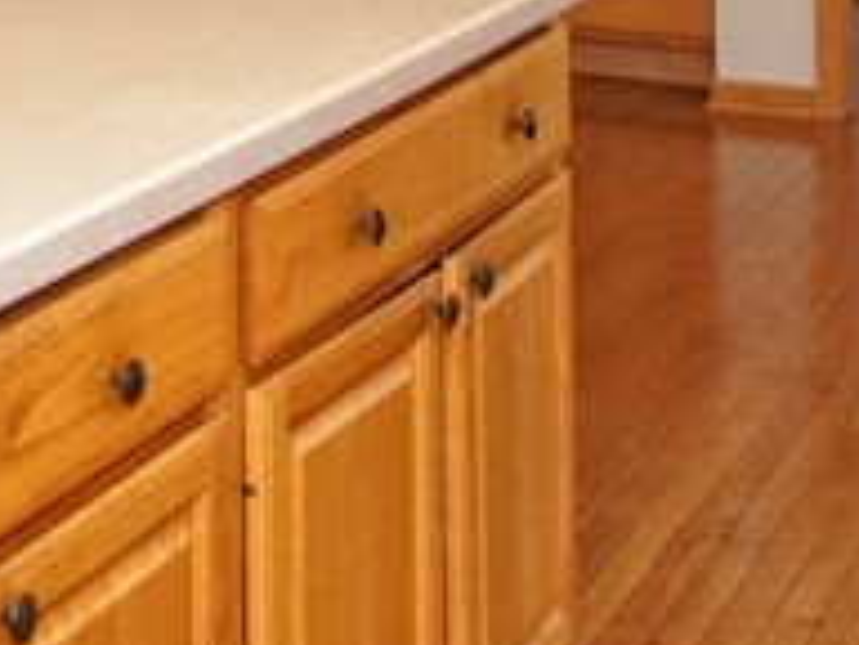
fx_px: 2226
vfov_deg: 14.7
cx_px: -266
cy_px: -464
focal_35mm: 90
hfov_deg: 20.0
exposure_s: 1/160
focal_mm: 11
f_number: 4.5
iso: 500
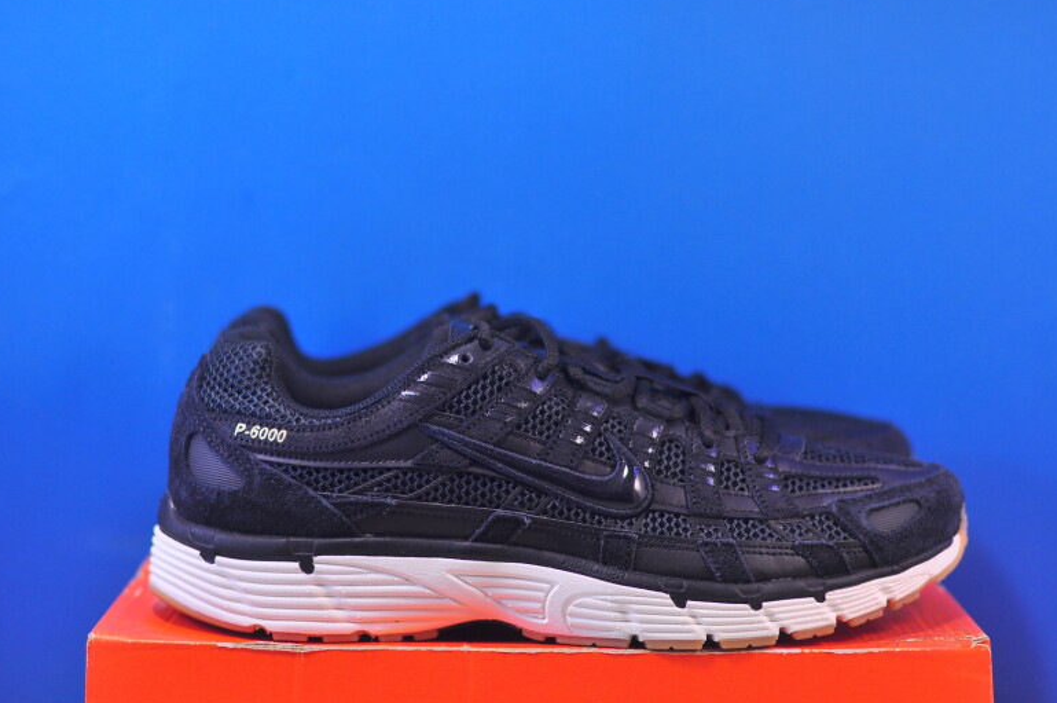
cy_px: 345
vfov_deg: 17.5
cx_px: 537
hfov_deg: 26.0
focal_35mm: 78
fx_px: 2288
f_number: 2.2
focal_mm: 50
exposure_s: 1/320
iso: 250
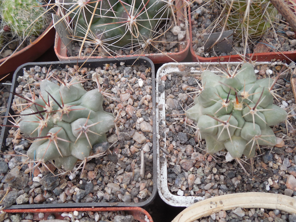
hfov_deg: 58.4
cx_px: 148
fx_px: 265
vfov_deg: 45.4
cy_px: 111
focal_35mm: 31
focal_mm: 5.6
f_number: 3.6
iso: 125
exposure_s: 1/60
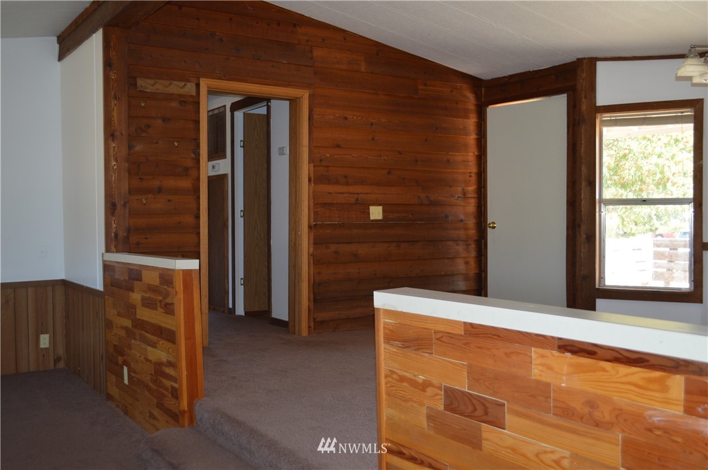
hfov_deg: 53.2
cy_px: 235
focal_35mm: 36
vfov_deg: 36.8
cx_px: 354
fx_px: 707
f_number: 4
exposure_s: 1/100
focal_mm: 24
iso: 400
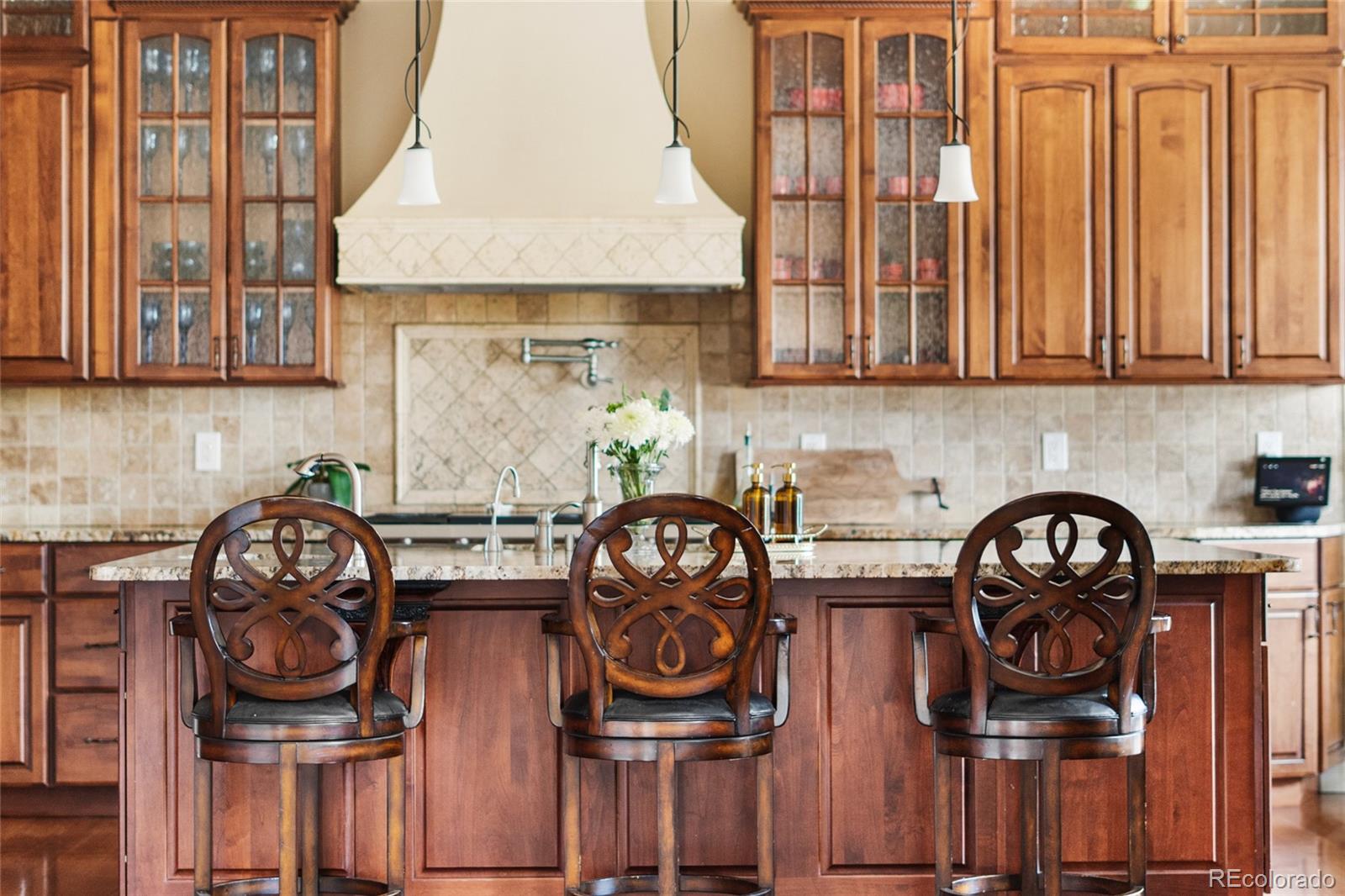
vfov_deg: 18.2
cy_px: 448
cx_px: 672
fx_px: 2801
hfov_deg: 27.0
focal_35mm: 75
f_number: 1.8
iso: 640
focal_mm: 50
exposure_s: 1/25
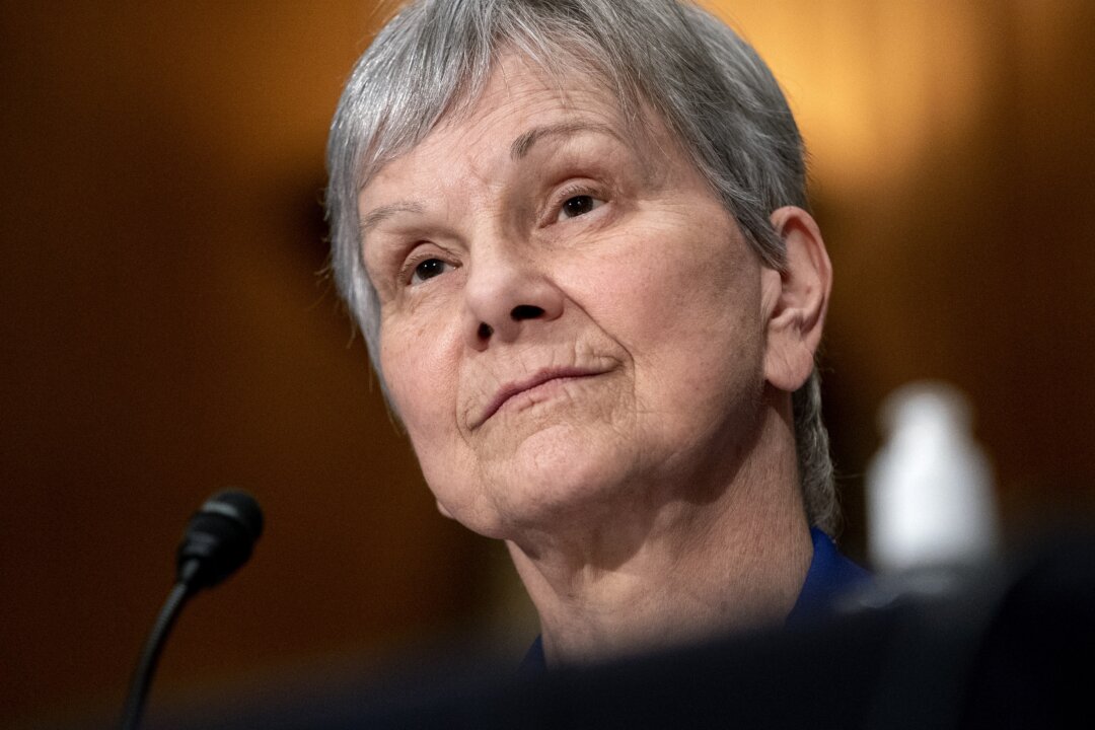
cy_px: 365
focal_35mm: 300
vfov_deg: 4.6
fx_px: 9124
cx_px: 548
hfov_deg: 6.9
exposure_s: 1/400
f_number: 2.8
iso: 3200
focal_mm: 200
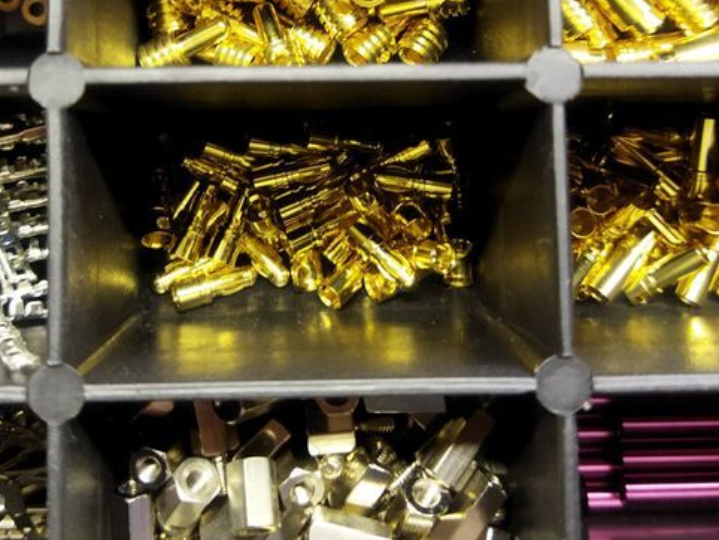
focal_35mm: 56
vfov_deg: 25.6
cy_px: 103
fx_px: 1164
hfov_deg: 34.3
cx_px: 321
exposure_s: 1/25
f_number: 1.79
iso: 331
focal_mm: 4.71
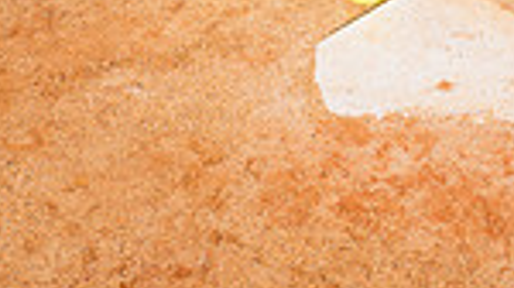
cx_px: 466
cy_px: -442
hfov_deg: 22.8
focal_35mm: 91
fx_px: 1239
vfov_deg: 10.9
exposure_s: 1/1250
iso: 250
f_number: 4
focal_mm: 29
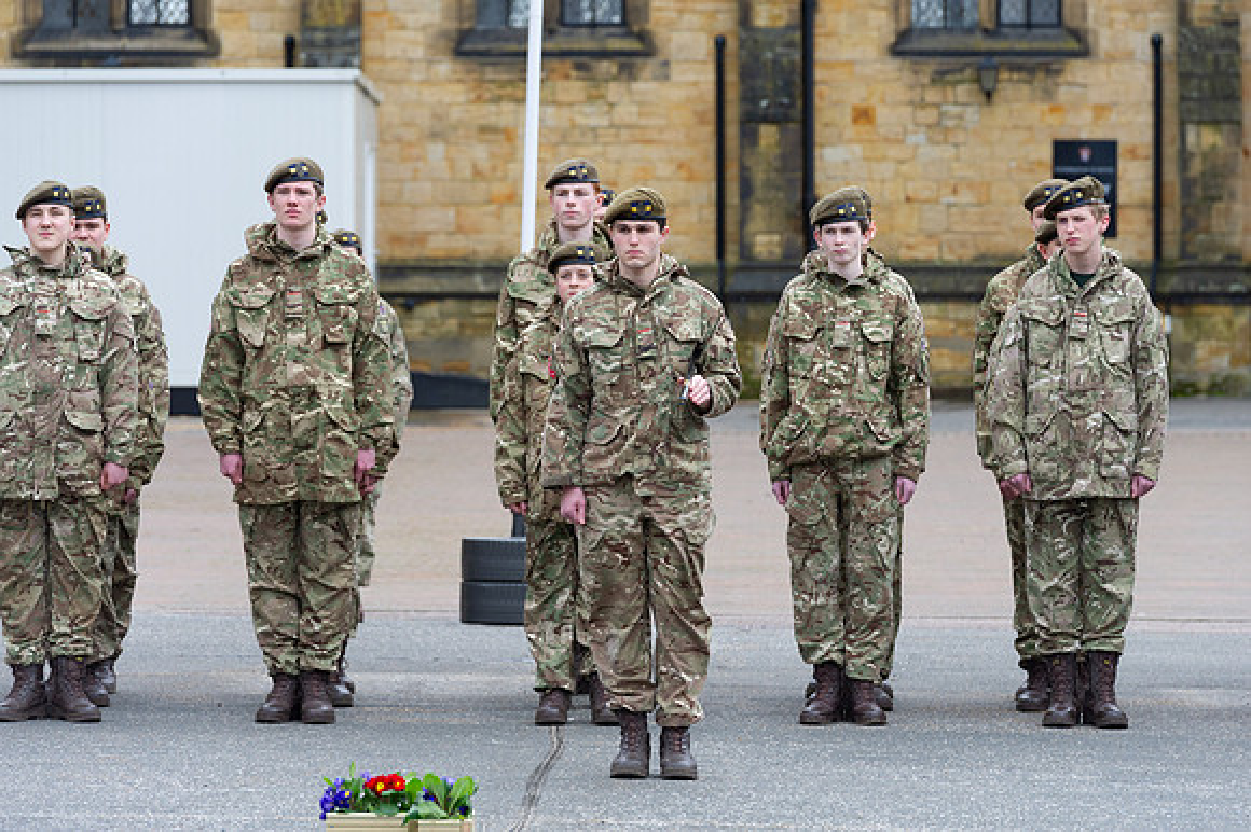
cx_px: 665
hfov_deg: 9.6
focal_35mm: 215
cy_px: 389
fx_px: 7461
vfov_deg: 6.4
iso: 400
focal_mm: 200
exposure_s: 1/250
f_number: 6.3
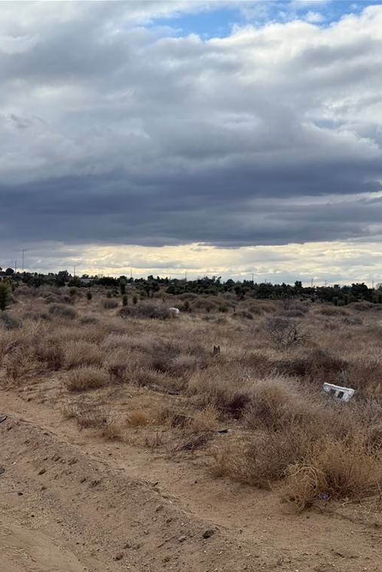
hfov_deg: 20.0
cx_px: 43
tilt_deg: +2.0
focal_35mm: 67
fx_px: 1066
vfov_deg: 30.1
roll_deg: -1.1
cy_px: 287
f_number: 1.78
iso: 100
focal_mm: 6.76
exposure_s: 1/4587
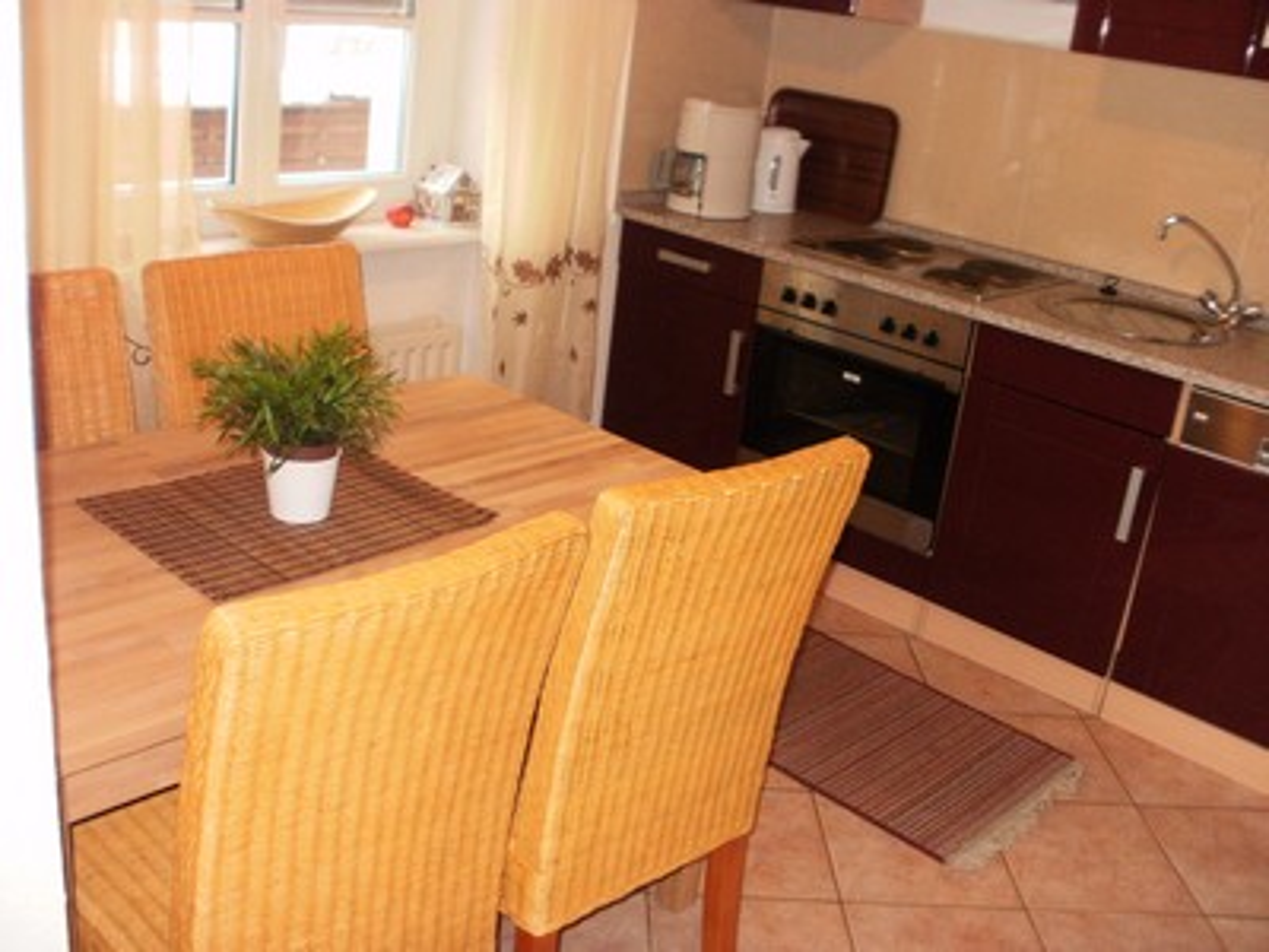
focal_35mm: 36
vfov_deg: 39.7
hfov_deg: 51.4
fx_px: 1320
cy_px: 476
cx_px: 634
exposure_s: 1/30
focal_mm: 6.3
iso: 160
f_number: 3.5
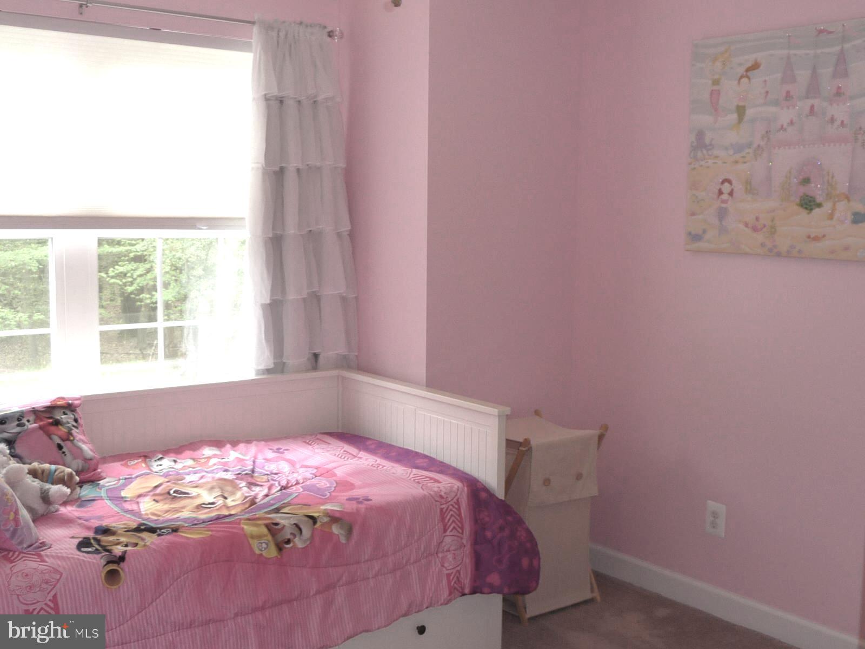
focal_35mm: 41
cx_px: 432
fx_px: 1025
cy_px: 324
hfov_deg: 45.8
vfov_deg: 35.1
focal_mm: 4.7
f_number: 3.3
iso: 100
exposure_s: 1/30
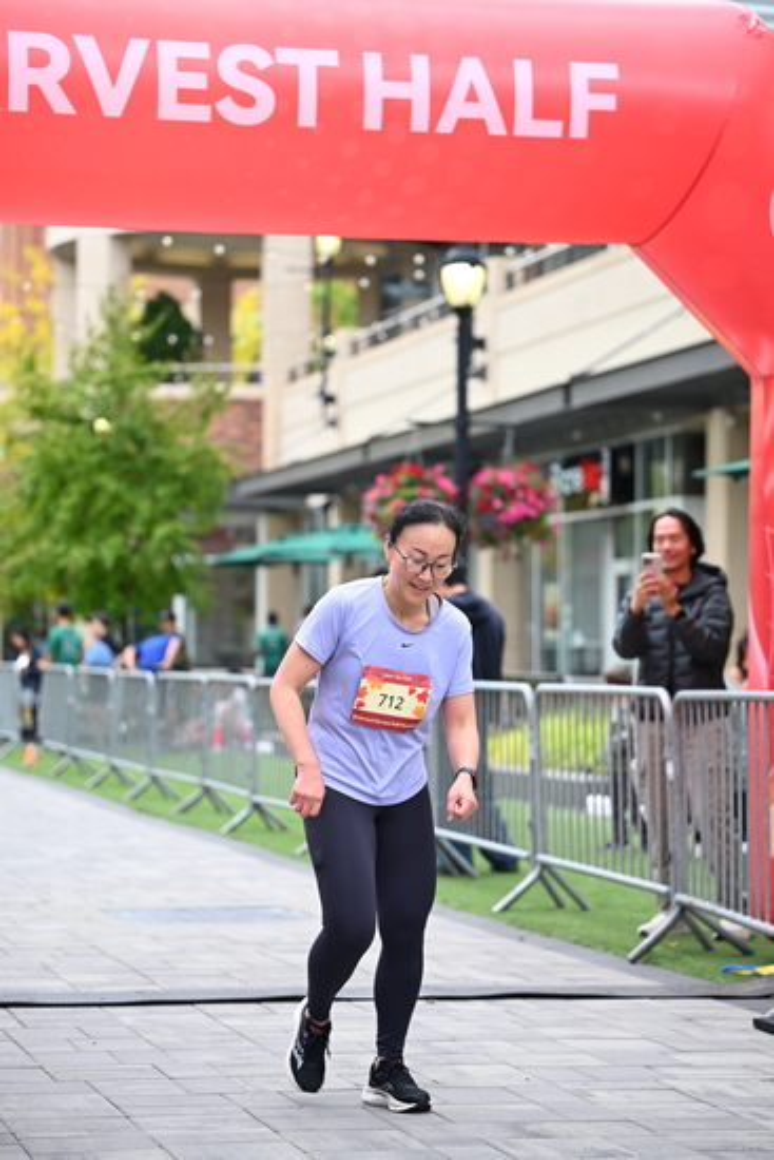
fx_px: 2900
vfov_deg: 22.6
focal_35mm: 90
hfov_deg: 15.2
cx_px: 387
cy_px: 580
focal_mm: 90
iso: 640
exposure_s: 1/1600
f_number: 2.8
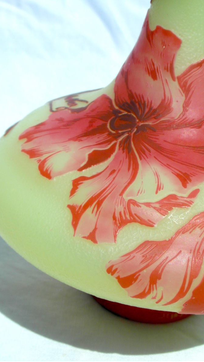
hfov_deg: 20.7
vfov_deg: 36.0
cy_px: 181
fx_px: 558
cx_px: 90
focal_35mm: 58
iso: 80
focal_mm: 8.7
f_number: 6
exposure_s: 1/750
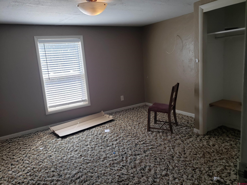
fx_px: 186
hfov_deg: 67.3
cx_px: 124
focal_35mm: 26
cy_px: 92
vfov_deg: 53.1
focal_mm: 4.3
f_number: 1.5
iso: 64
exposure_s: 1/120
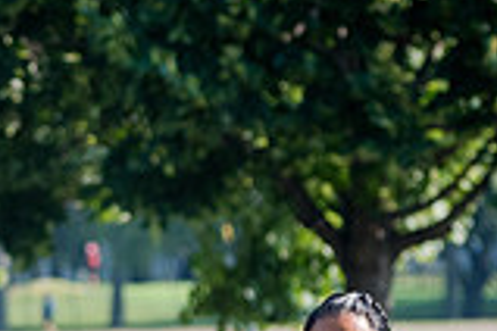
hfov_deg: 3.0
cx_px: -301
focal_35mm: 678
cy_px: 538
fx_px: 9359
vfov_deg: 2.0
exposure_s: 1/1000
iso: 500
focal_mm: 135
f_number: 4.5
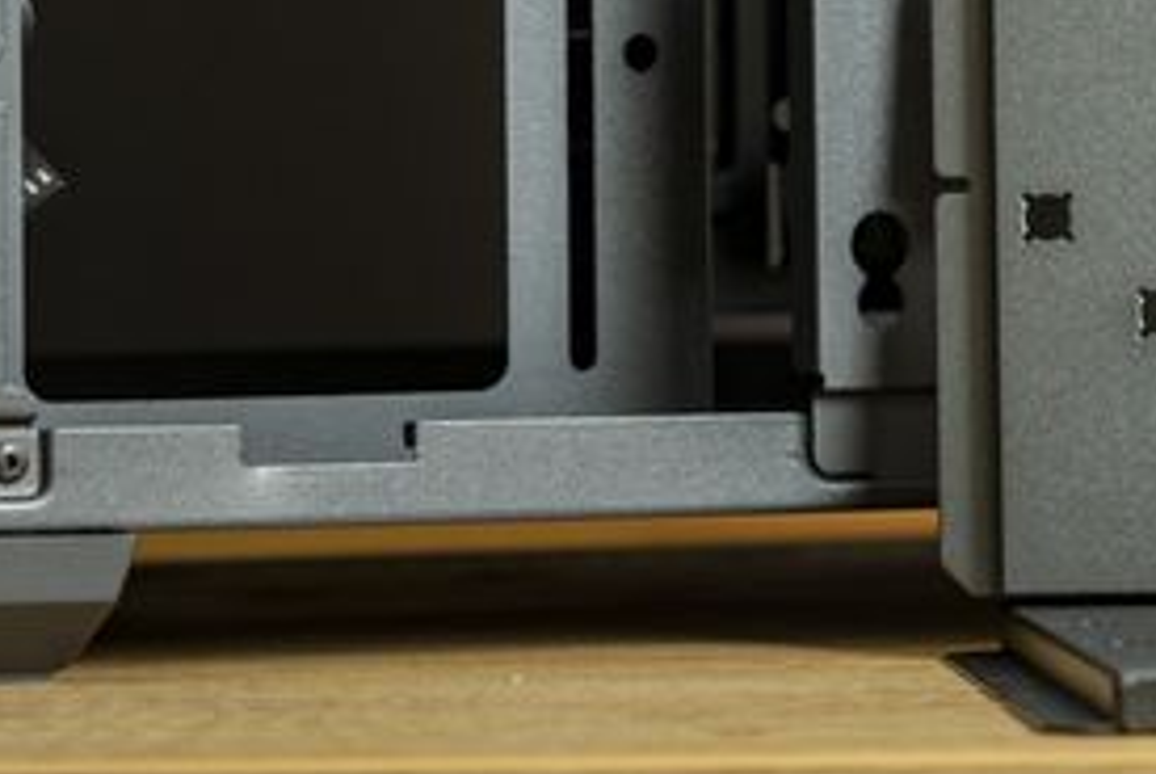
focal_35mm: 281
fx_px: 9033
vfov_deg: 4.8
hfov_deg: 7.3
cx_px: 618
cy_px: -570
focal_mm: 43
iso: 250
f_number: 2.8
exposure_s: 1/20
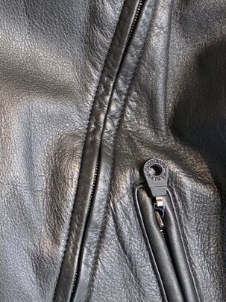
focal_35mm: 91
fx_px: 792
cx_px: -162
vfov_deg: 21.5
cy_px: 114
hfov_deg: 14.5
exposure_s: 1/120
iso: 1600
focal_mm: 6.3
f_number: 1.7
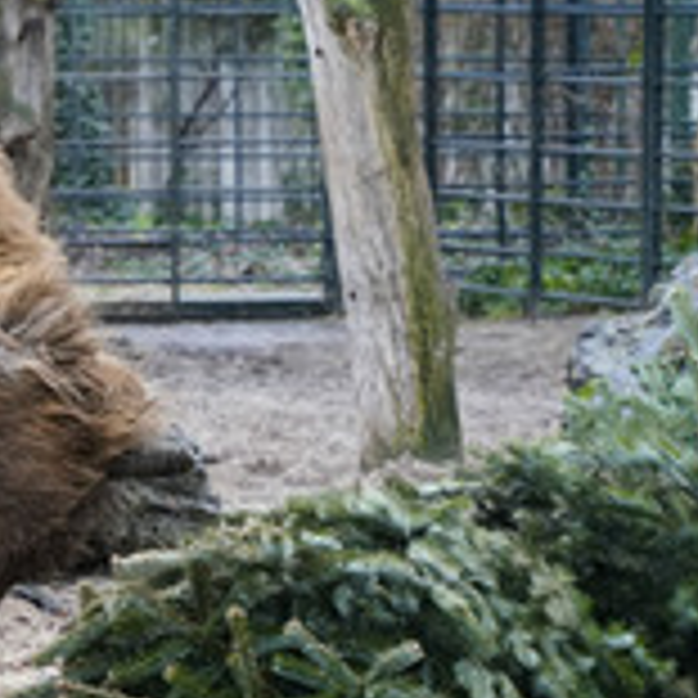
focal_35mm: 249
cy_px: 320
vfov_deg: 7.0
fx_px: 5680
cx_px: -142
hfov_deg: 7.0
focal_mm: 101
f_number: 6.3
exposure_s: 1/250
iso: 3200
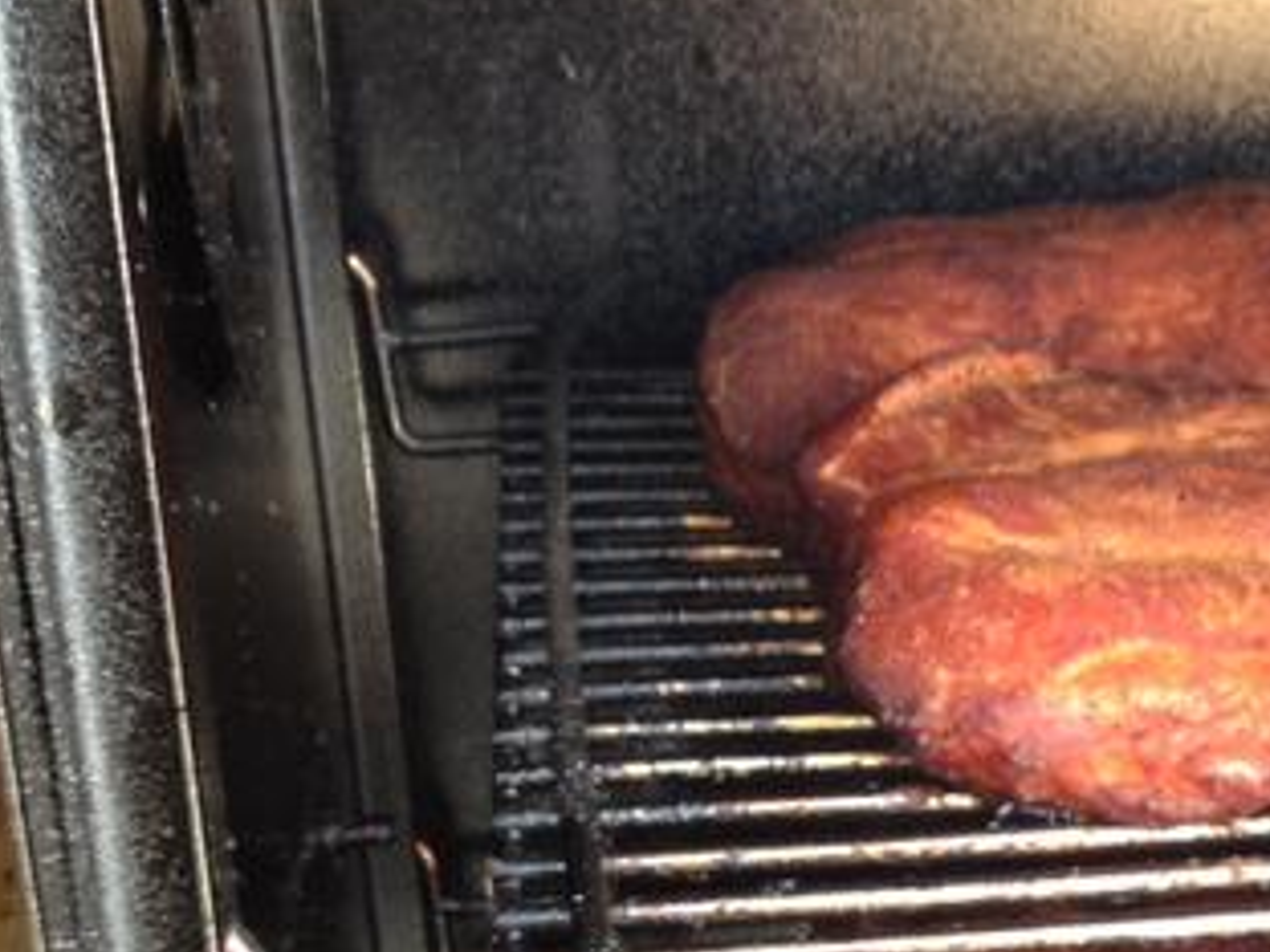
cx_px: 1412
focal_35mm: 101
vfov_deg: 14.4
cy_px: 995
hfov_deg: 18.7
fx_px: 3706
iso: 80
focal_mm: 4.28
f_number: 2.4
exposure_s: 1/20
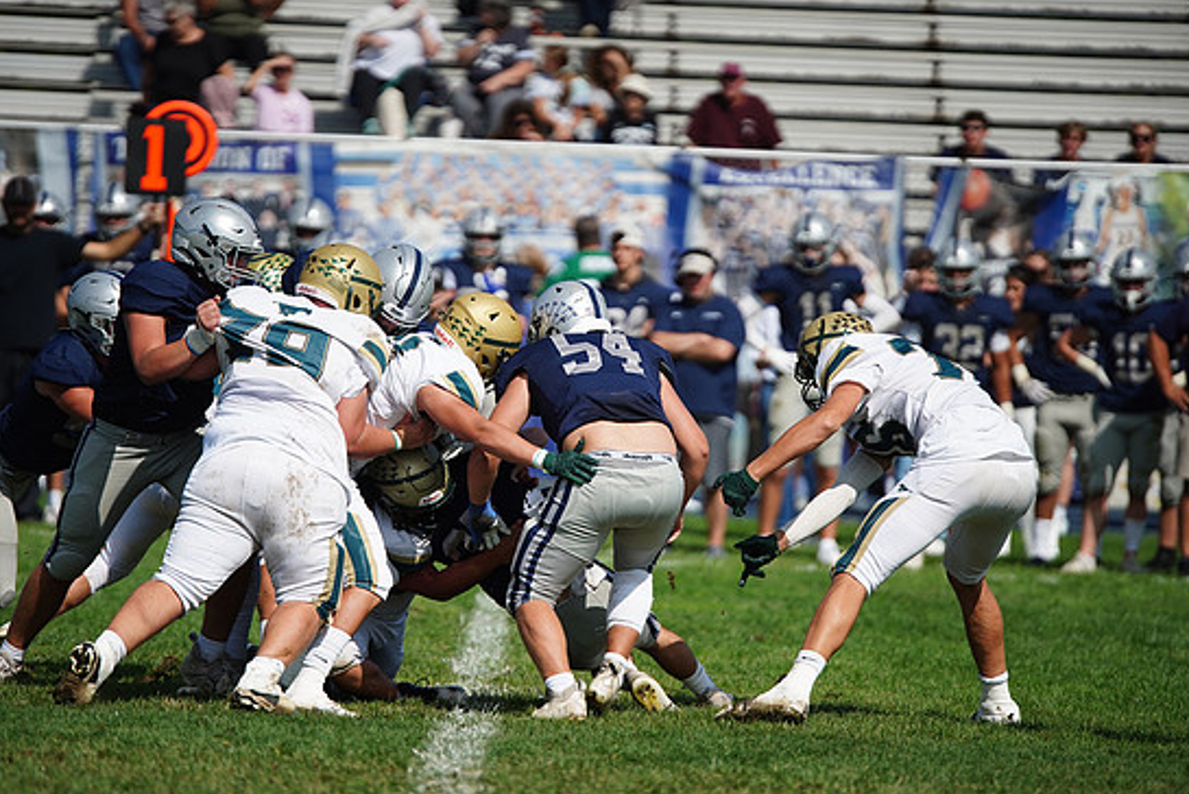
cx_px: 563
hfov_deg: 6.5
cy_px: 389
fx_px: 10541
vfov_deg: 4.3
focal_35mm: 319
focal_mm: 300
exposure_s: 1/8000
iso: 400
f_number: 2.8
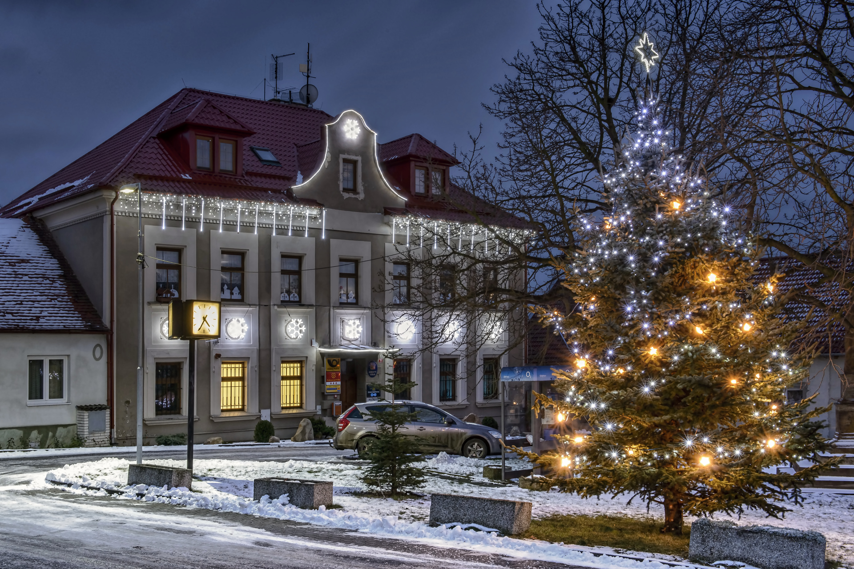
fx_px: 949
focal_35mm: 40
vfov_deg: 33.4
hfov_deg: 48.5
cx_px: 427
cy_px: 284
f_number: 22
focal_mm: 40
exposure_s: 10
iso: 400
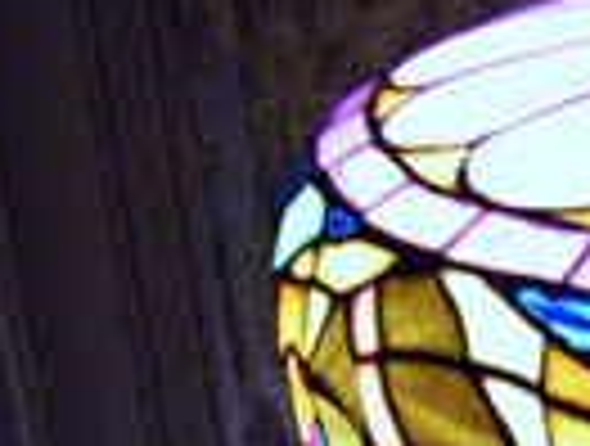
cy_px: 719
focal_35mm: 128
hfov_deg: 13.6
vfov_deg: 11.1
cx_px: 1099
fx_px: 2188
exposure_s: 1/8
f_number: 2.9
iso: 160
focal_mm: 5.7
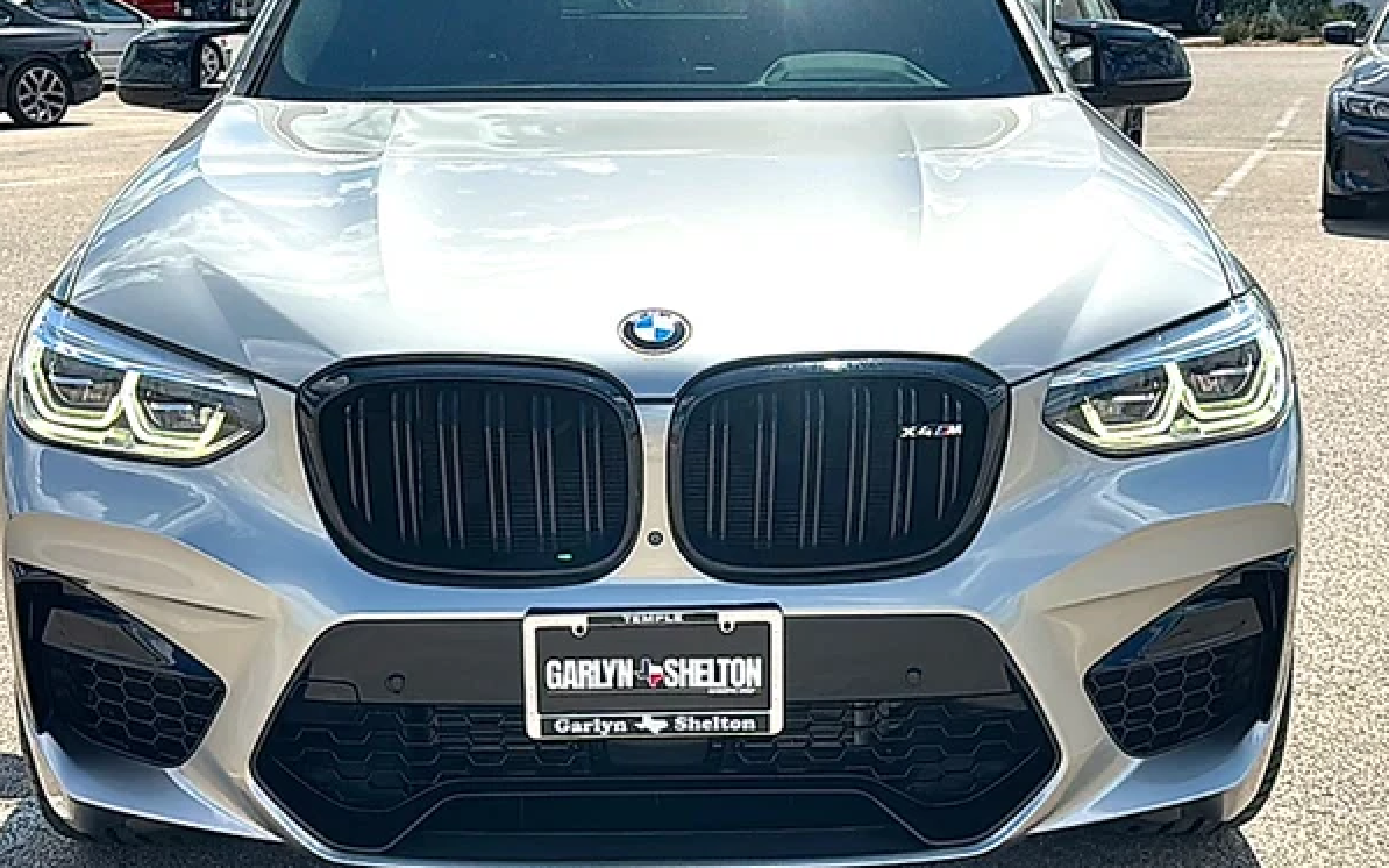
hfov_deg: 43.5
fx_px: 1741
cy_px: 415
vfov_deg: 28.0
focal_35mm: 46
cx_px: 679
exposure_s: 1/9091
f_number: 1.78
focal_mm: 6.86
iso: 80
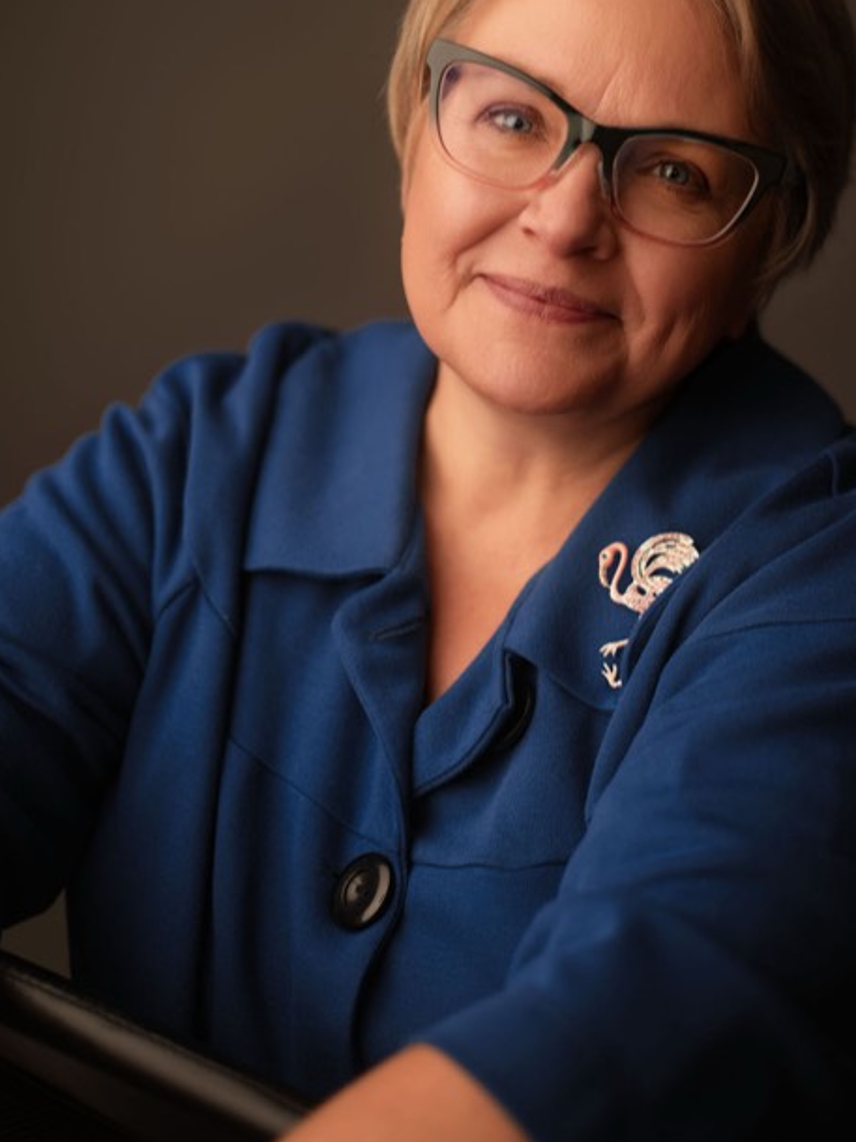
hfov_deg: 20.7
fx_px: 2343
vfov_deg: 27.3
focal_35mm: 71
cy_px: 388
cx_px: 526
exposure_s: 1/125
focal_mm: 50
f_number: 1.8
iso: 79
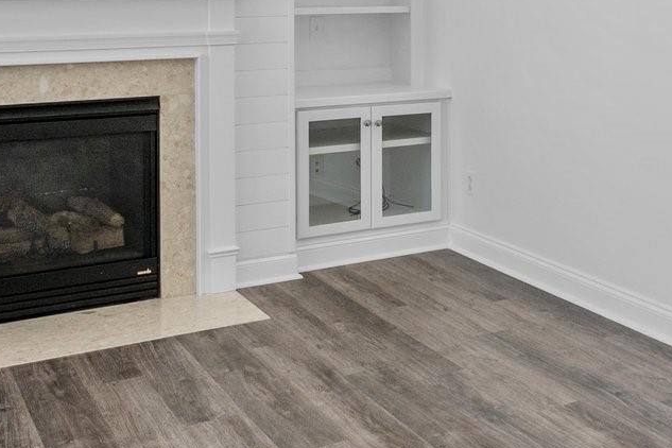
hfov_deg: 33.9
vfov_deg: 23.3
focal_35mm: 55
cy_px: -29
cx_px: 632
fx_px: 1027
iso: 100
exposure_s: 1/15
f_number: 10
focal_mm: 17
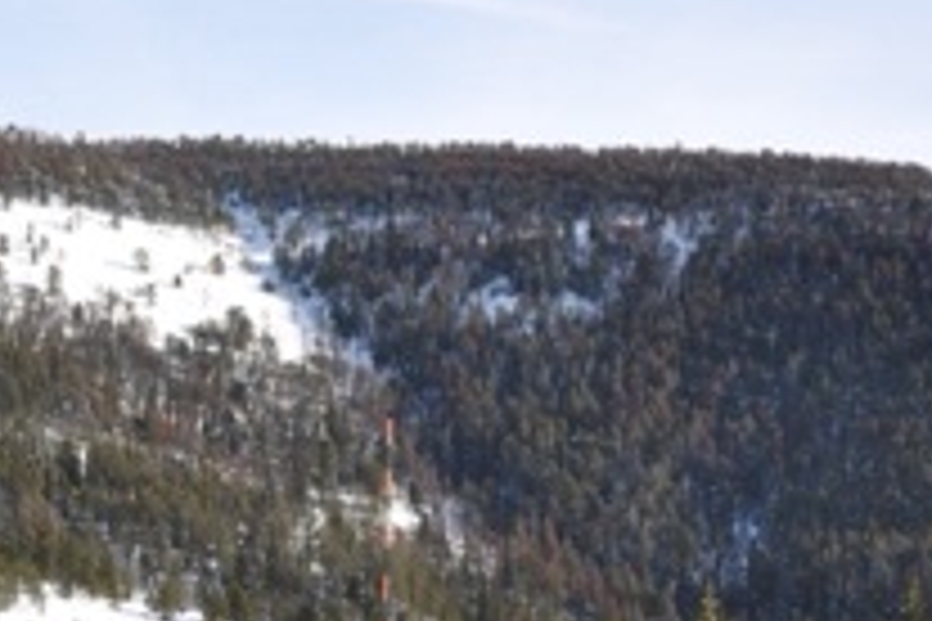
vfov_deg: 11.6
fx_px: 3055
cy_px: 416
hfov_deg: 16.8
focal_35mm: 118
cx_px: -81
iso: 200
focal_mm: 34
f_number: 9
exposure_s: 1/320
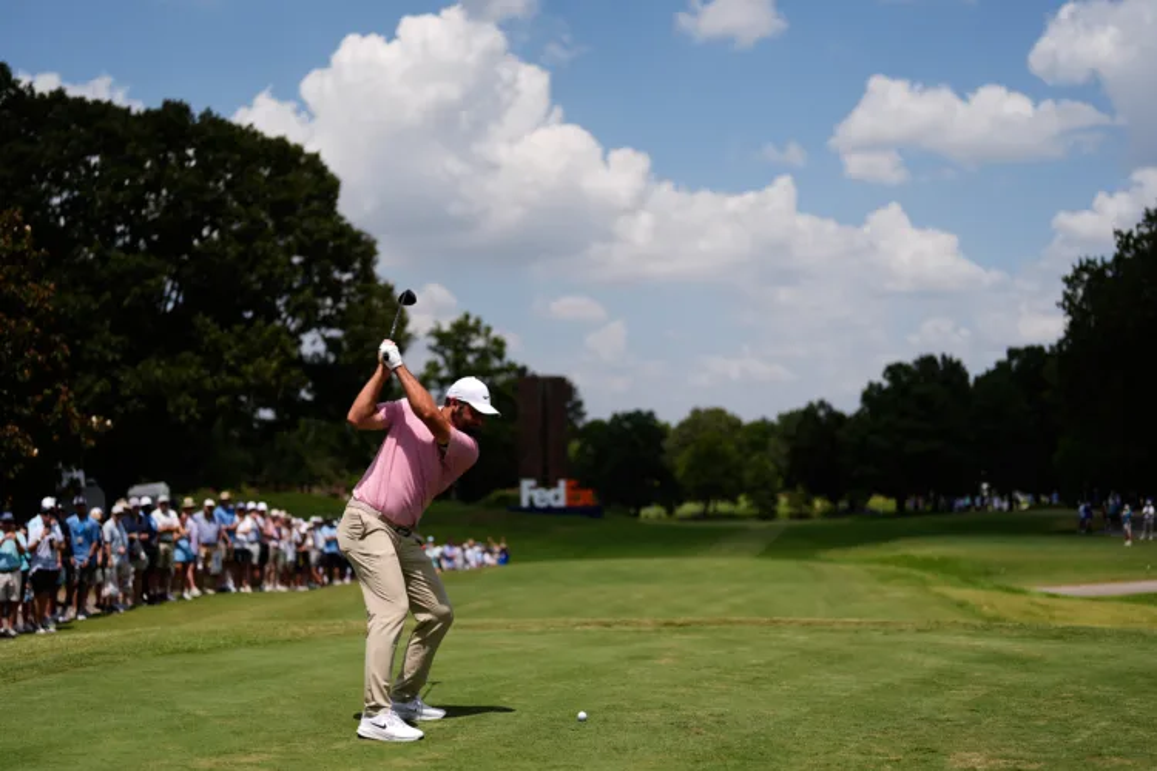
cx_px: 578
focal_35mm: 50
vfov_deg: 27.0
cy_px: 386
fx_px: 1607
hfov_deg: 39.6
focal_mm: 50
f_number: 1.6
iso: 125
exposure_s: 1/16000
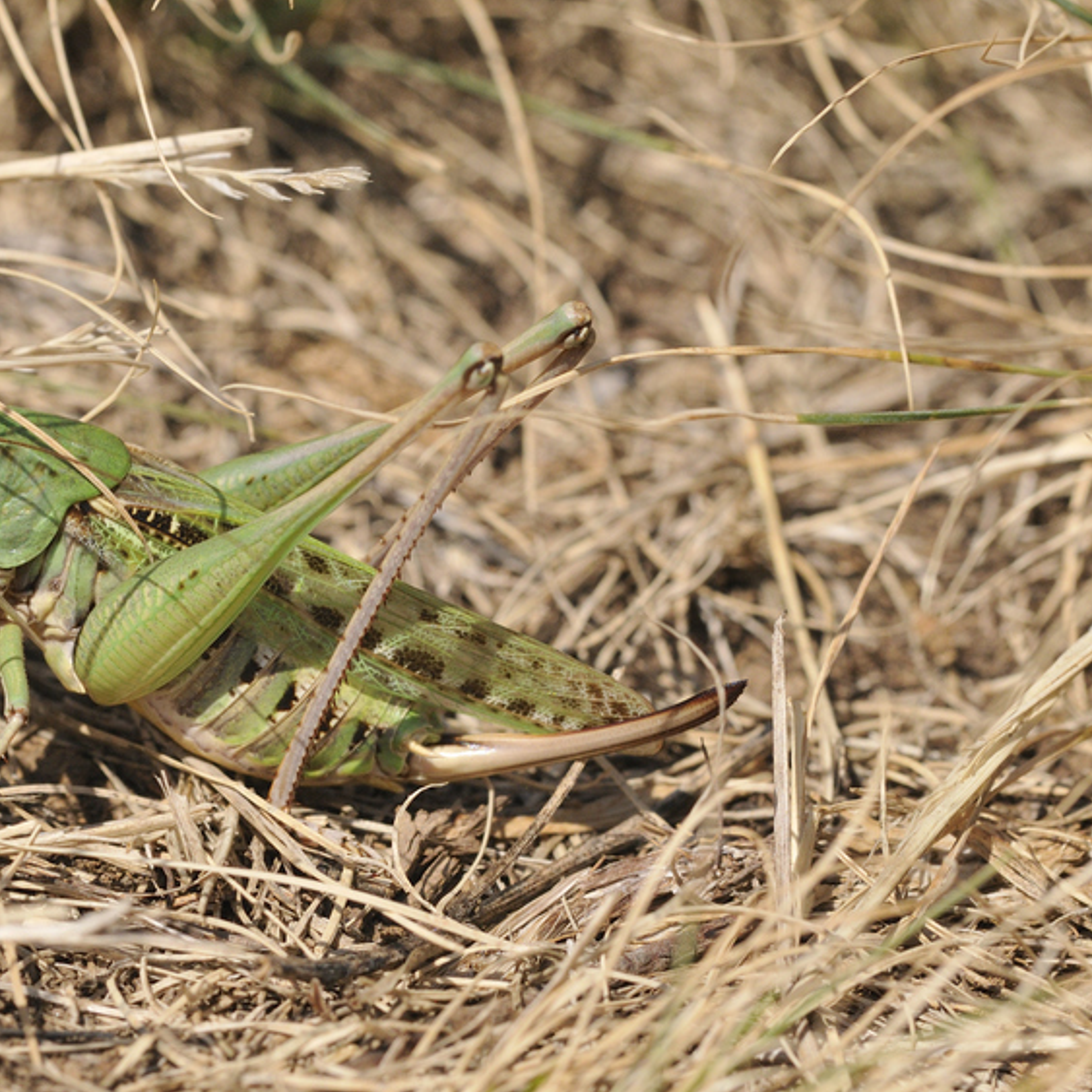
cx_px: 251
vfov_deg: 7.7
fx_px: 8163
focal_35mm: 229
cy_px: 530
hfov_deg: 7.6
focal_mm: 105
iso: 640
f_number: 13
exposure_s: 1/1000
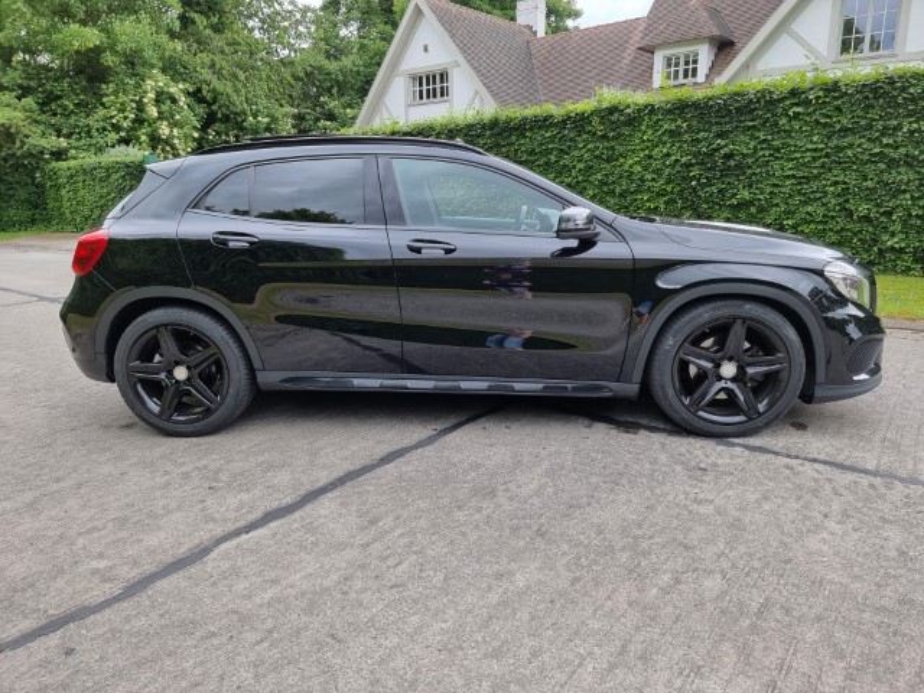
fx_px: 641
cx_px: 462
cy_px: 346
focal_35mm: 24
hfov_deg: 71.6
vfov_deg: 56.8
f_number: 1.8
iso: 50
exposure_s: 1/100
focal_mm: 6.7
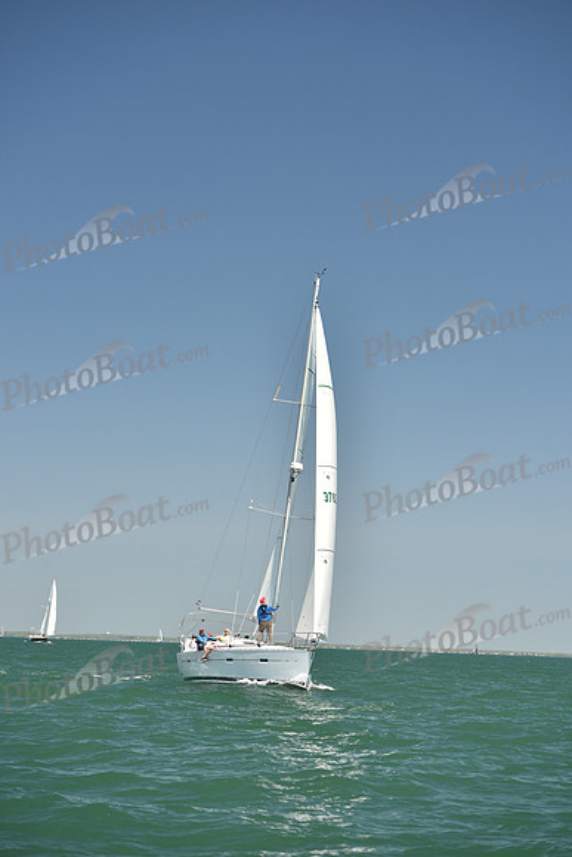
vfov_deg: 24.8
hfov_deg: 16.7
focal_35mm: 82
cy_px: 428
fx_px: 1953
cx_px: 286
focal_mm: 82
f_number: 4
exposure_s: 1/800
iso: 250
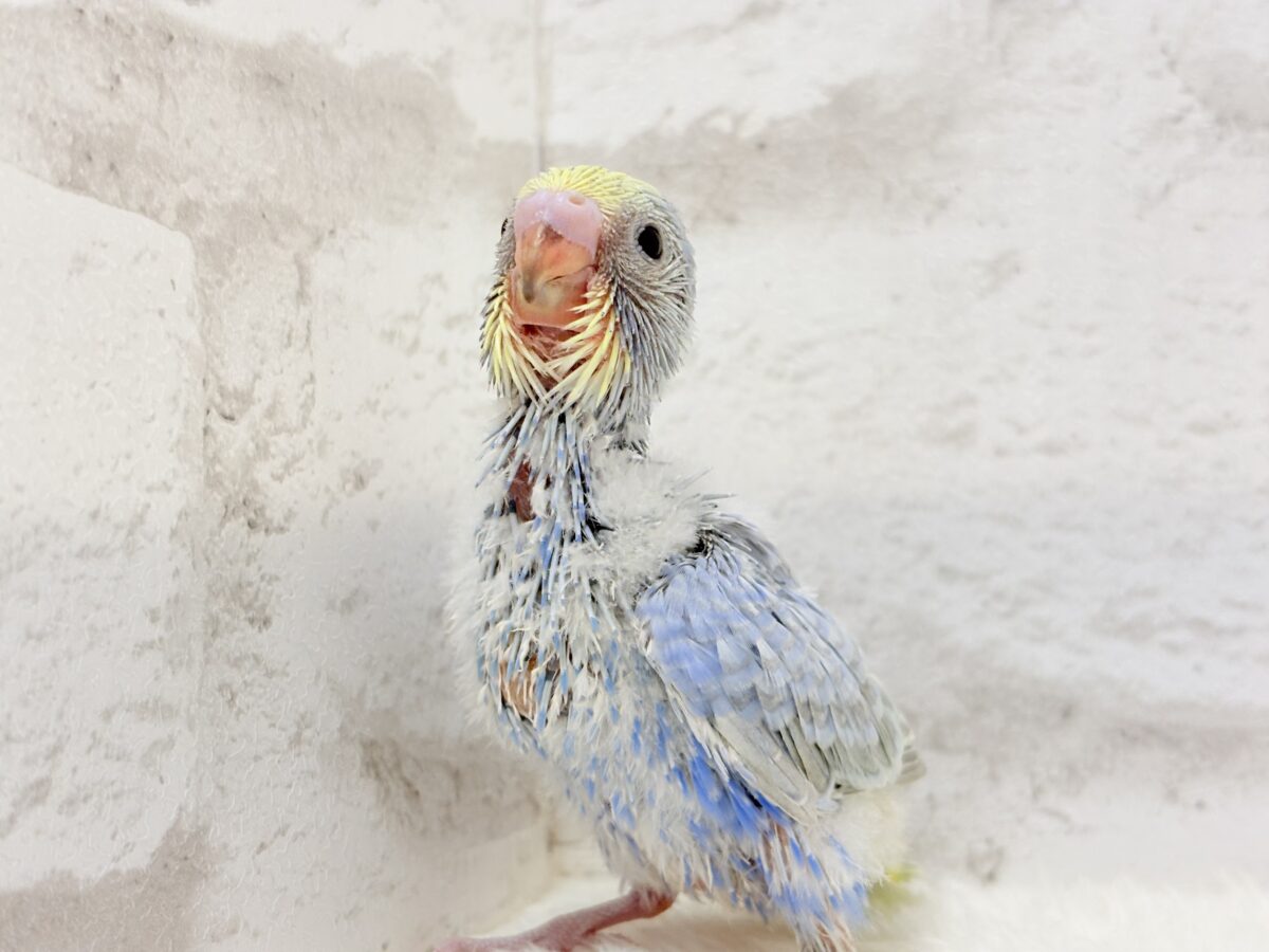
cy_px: 476
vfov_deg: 28.0
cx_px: 634
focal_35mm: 52
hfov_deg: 36.8
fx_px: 1906
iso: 125
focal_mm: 5.96
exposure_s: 1/100
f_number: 1.6
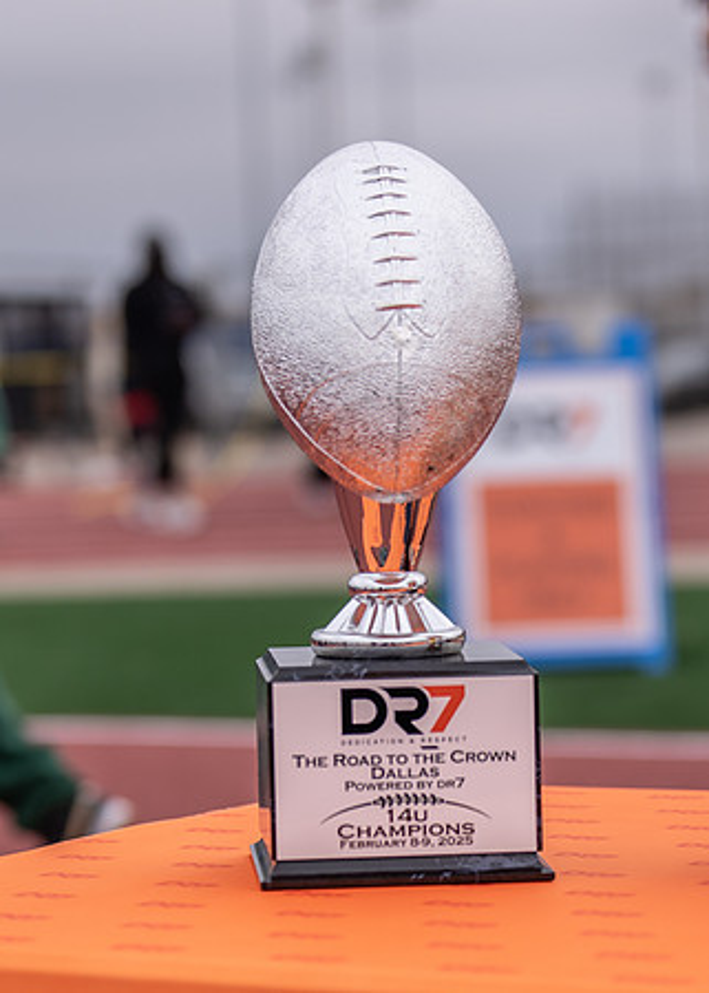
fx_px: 3676
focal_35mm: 130
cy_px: 577
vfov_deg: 15.4
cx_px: 374
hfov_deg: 11.0
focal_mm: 70
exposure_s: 1/800
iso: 100
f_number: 2.8
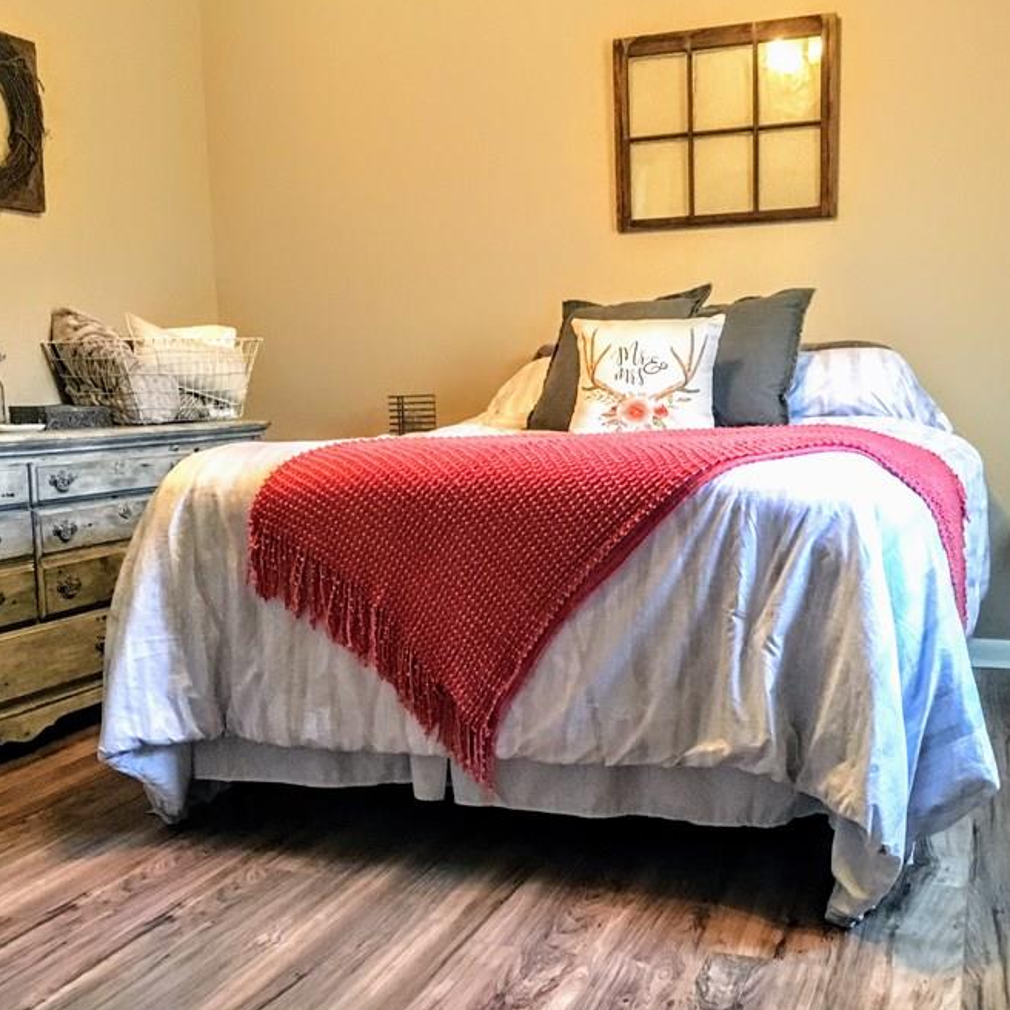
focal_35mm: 40
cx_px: 537
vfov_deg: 41.8
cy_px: 560
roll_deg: +1.1
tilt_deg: -7.4
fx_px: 1320
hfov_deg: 41.8
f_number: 2.2
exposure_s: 1/15
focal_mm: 4.15
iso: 320
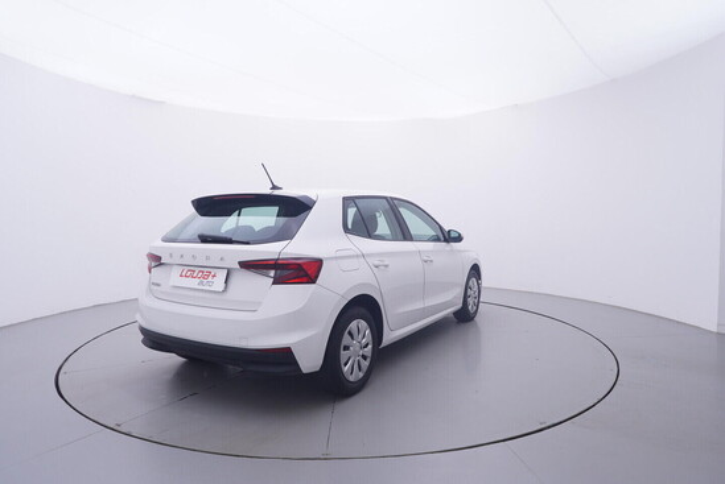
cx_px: 362
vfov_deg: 56.2
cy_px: 242
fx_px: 453
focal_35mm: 22
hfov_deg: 77.3
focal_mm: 15
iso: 200
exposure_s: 1/80
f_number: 5
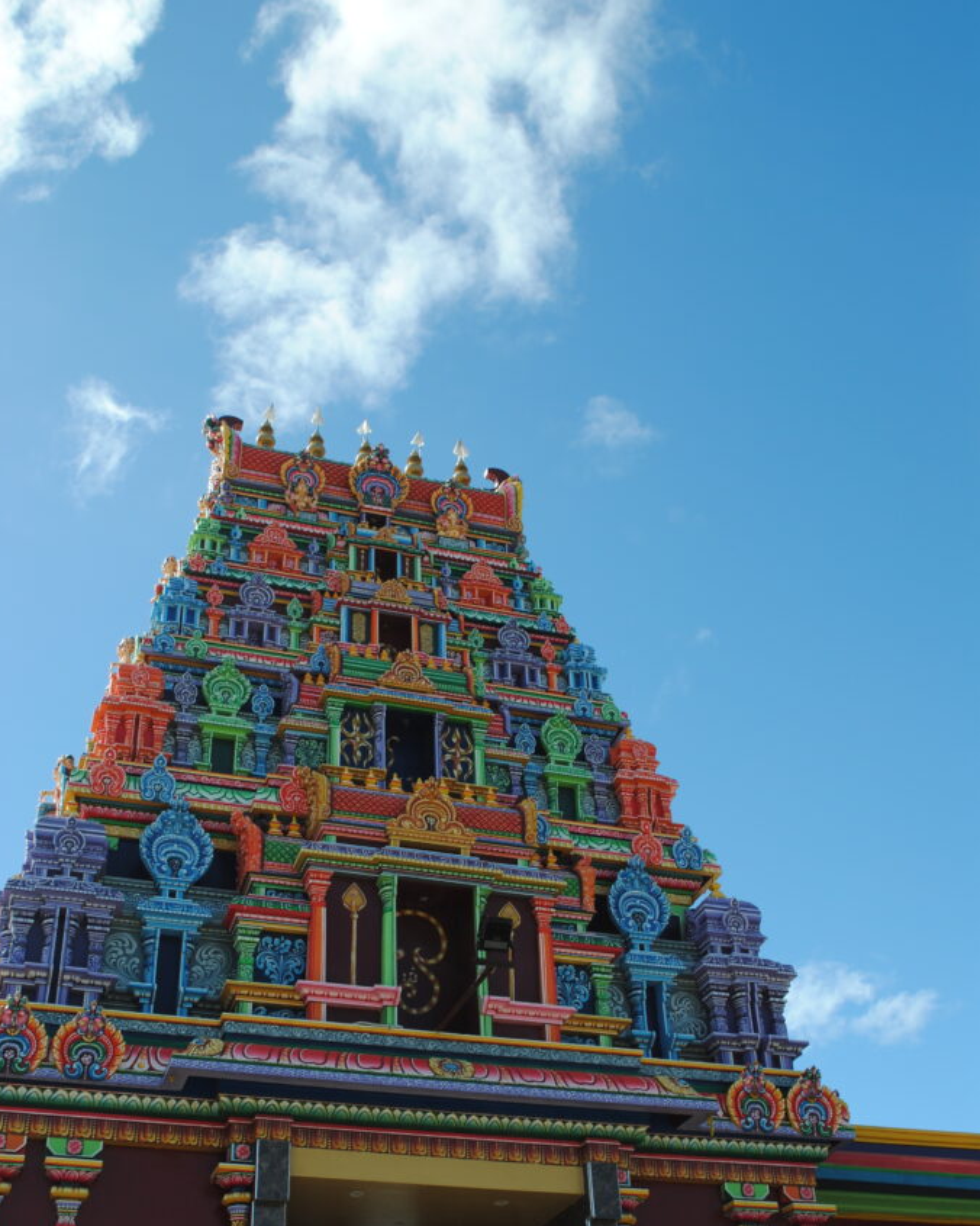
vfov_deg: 44.6
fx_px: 1486
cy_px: 708
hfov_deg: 36.5
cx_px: 485
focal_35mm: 41
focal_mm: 24
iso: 100
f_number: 8
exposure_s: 1/250
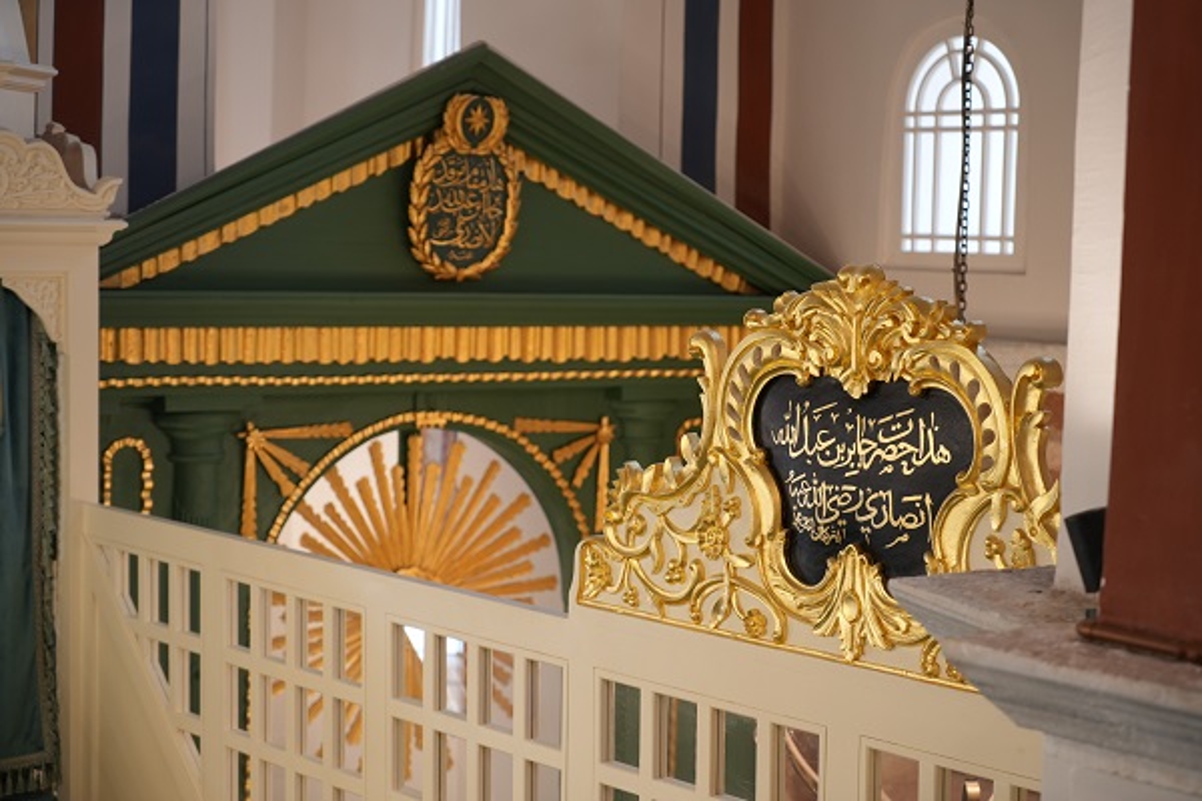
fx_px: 2337
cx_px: 601
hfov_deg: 28.8
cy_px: 400
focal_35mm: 70
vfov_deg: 19.5
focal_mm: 70
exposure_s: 1/50
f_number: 4
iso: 500
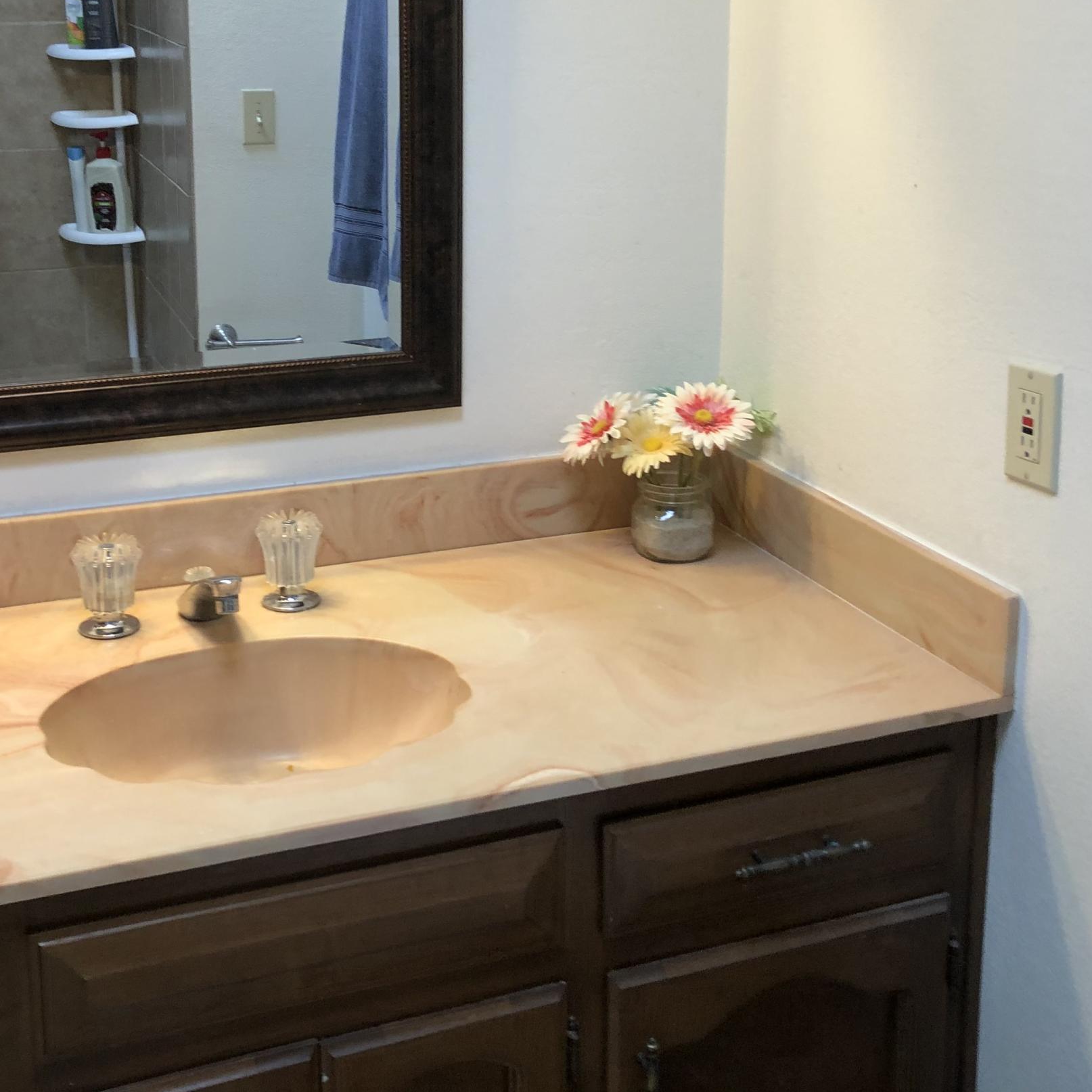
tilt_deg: -12.6
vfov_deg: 36.3
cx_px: 484
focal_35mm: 46
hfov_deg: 36.7
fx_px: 1642
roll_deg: -0.7
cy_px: 333
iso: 25
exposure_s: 1/40
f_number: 1.8
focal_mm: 3.99
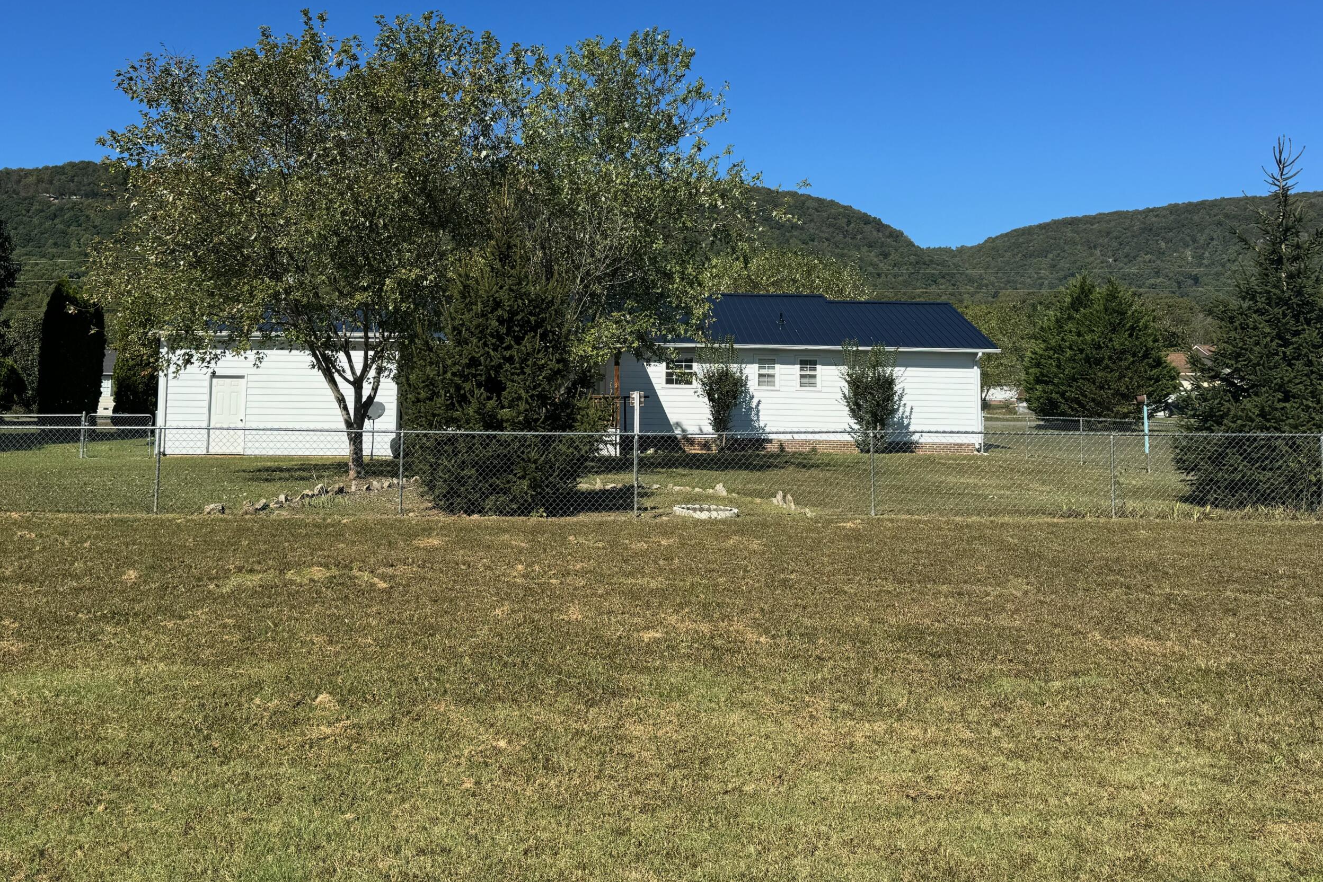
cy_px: 314
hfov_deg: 61.6
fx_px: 1102
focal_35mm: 30
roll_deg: -1.2
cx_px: 557
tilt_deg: +5.1
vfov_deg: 43.2
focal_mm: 6.76
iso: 80
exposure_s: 1/4049
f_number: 1.78
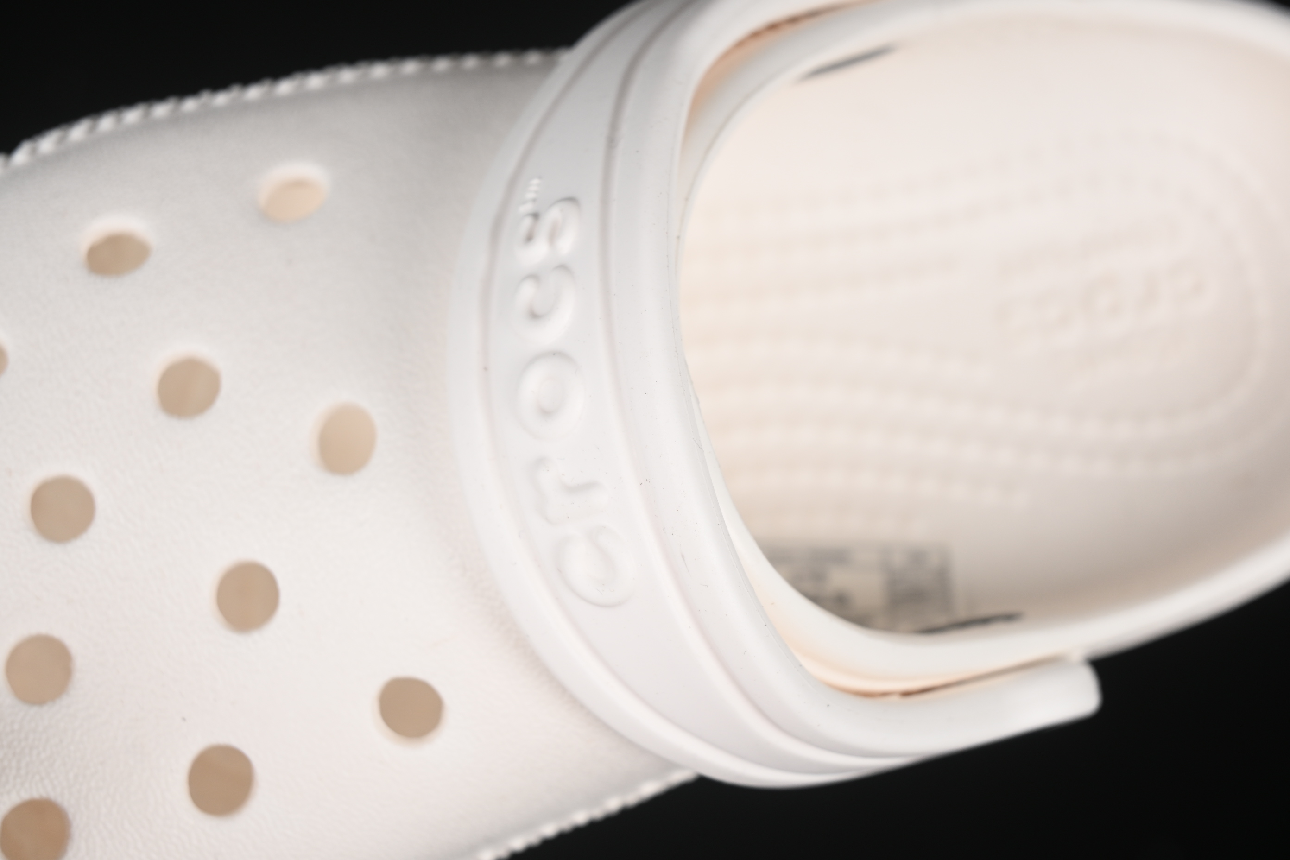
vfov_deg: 18.2
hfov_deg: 27.0
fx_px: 2687
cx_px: 645
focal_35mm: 75
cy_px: 430
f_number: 7.1
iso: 160
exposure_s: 1/60
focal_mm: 50
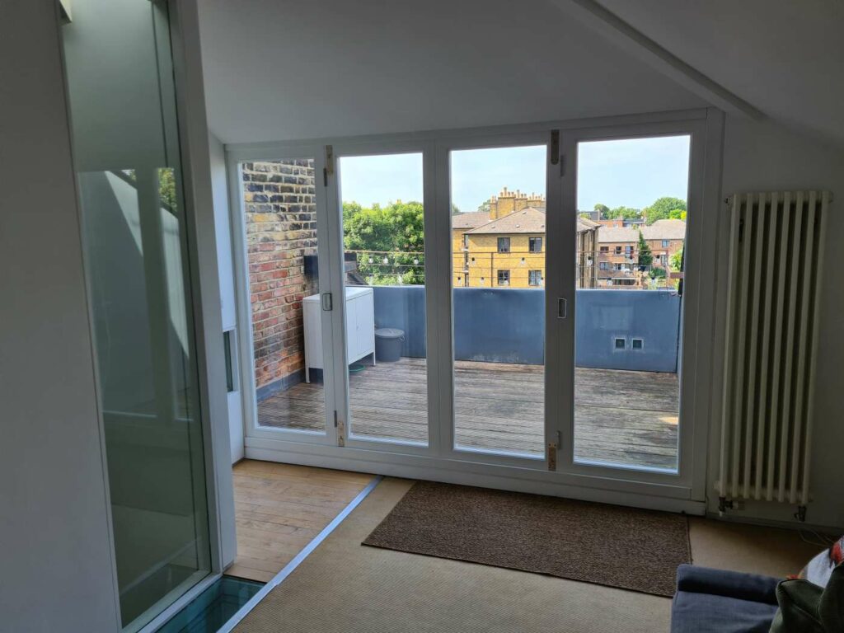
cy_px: 316
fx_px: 634
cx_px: 422
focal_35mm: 26
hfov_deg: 67.3
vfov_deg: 53.1
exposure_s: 1/316
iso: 50
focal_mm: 5.4
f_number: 1.8
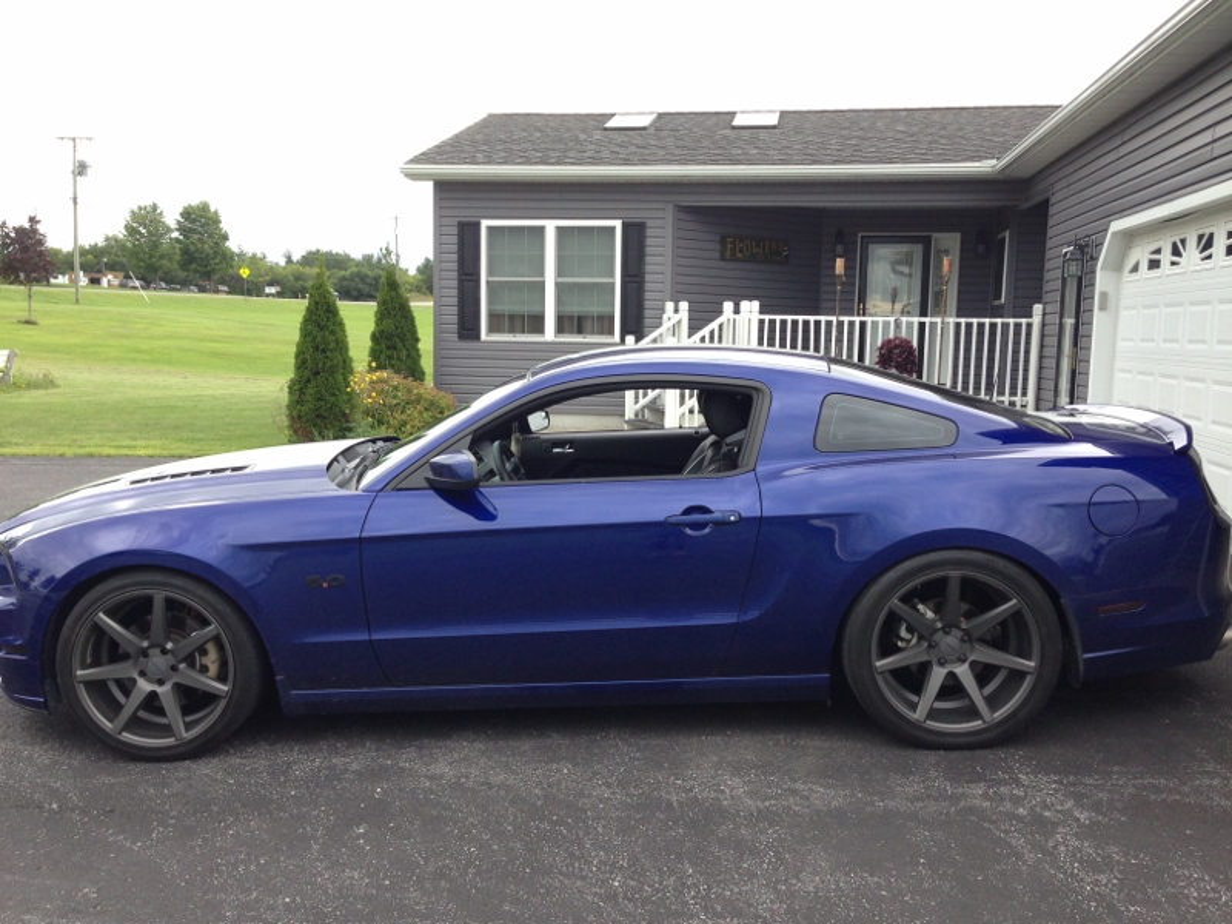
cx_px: 616
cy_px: 462
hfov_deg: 55.4
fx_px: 1174
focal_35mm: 33
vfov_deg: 42.9
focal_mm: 4.12
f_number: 2.4
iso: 50
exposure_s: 1/120
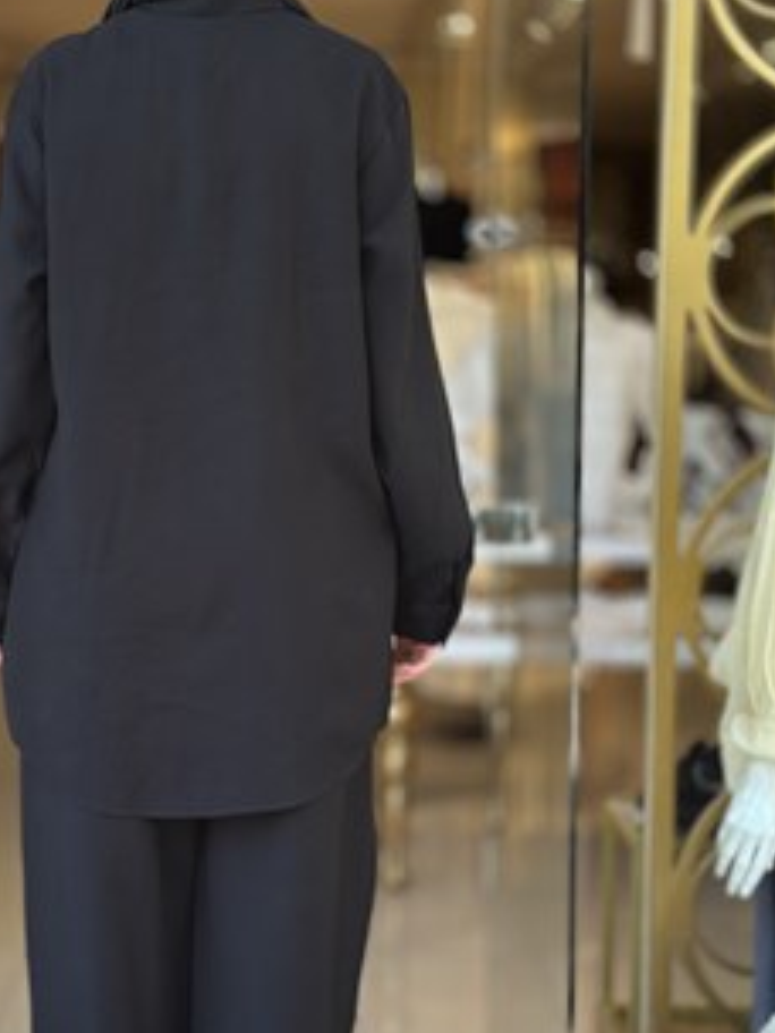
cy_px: 591
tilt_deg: -5.3
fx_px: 2448
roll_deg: -1.6
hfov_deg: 17.9
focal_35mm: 82
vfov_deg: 23.8
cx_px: 197
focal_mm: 6.86
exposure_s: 1/172
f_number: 1.78
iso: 100
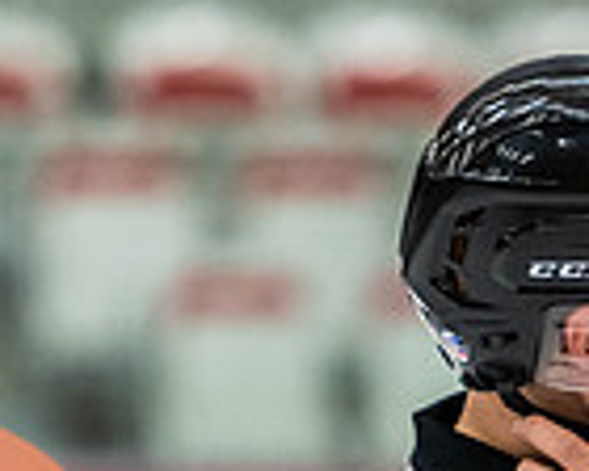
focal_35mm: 822
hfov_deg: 2.4
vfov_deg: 1.9
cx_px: 766
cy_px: 552
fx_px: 14329
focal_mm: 180
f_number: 2.8
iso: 3200
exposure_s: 1/640
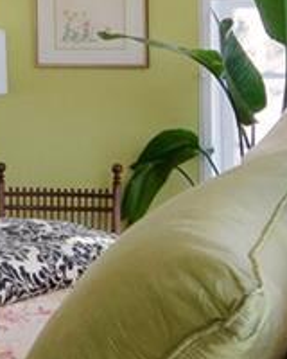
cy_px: 57
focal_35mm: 115
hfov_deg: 12.5
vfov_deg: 16.6
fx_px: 1221
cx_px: -196
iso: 500
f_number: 6.3
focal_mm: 16
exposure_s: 1/160
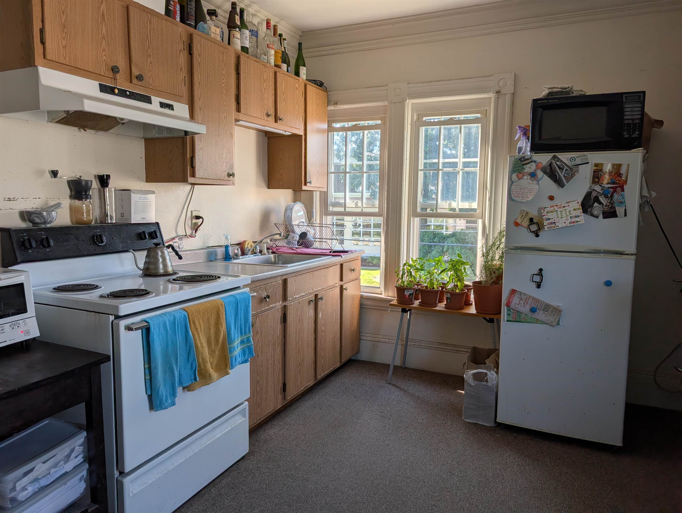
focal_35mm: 24
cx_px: 341
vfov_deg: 56.9
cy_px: 256
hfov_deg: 71.5
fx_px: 474
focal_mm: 6.9
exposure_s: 1/434
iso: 22
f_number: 1.68
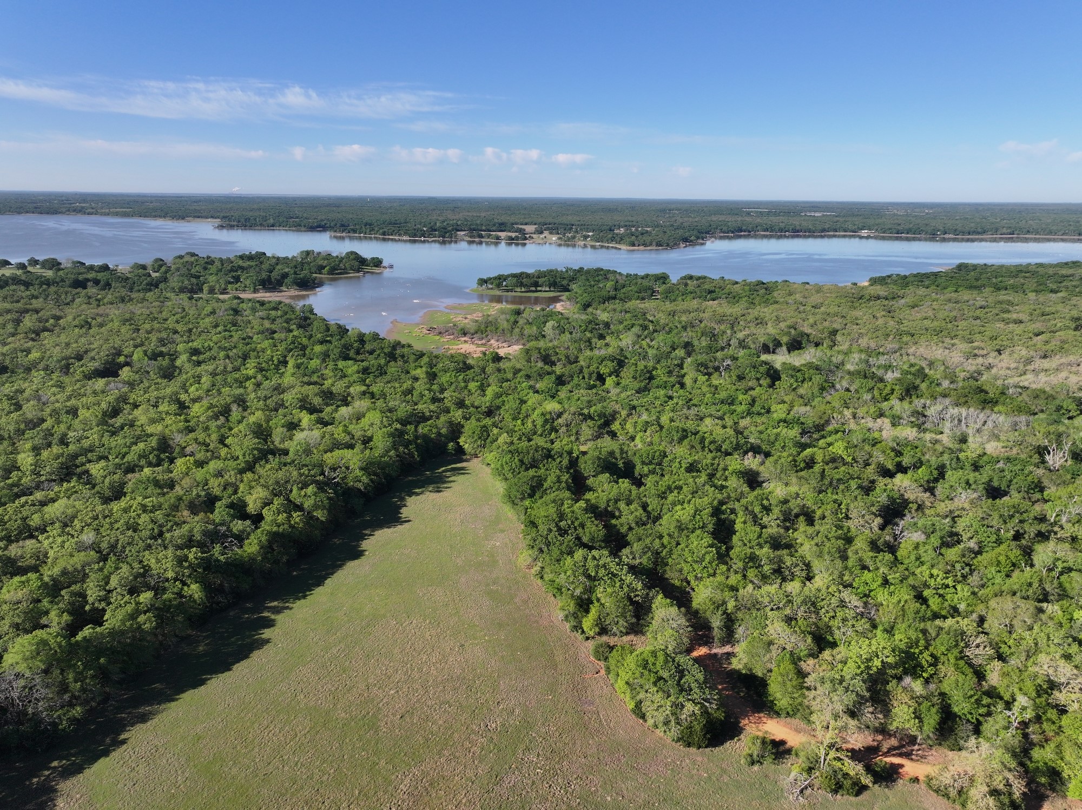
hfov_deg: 71.6
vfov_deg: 56.8
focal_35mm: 24
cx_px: 541
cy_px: 405
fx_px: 750
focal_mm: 12.29
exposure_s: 1/1600
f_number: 2.8
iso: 130
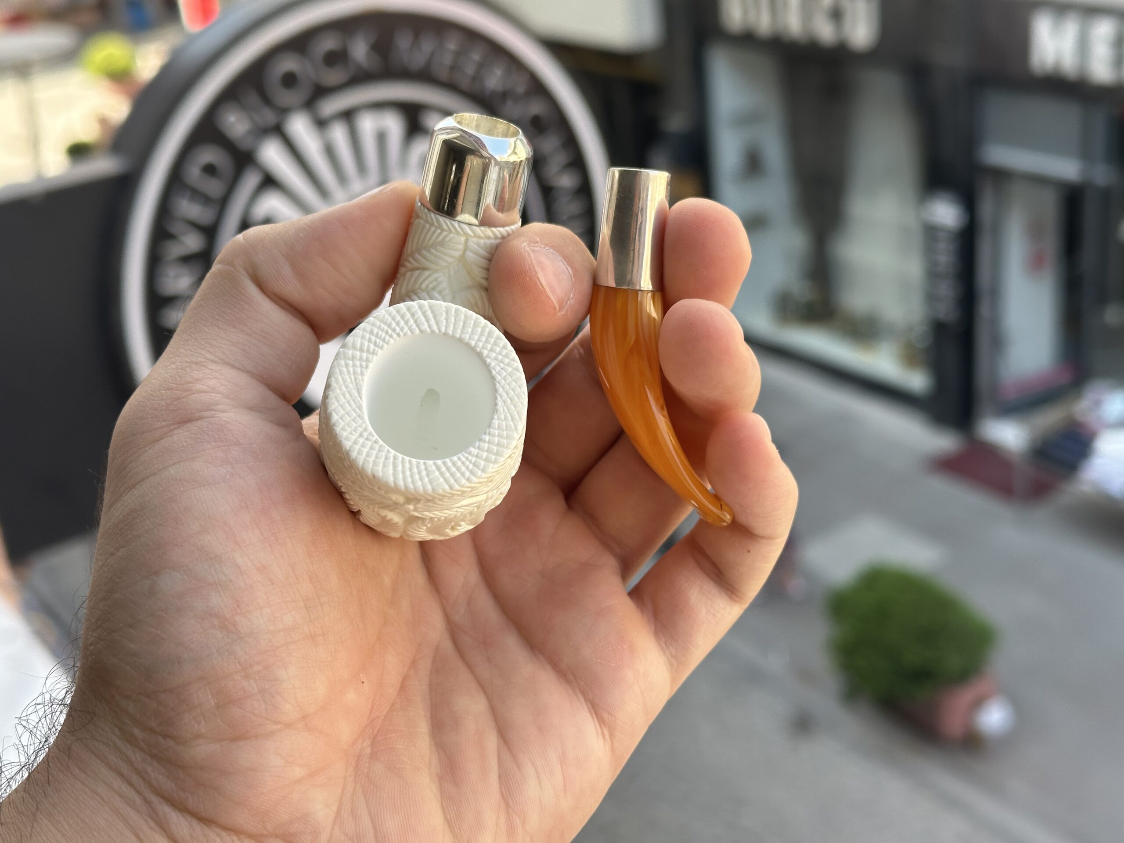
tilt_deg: -23.9
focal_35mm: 48
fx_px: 1559
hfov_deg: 39.7
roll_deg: +6.4
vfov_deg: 30.3
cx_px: 562
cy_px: 422
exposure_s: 1/389
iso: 64
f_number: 1.78
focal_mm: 6.86
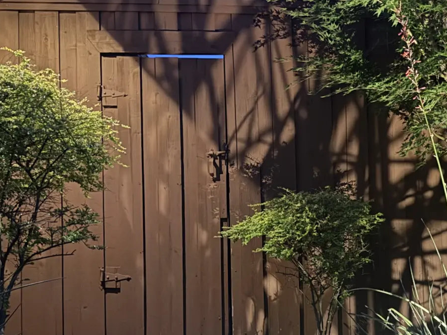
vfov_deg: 21.6
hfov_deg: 27.1
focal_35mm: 68
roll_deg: +2.4
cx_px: 437
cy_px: 212
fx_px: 878
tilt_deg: +1.0
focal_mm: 6.76
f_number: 1.78
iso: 1000
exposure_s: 1/13
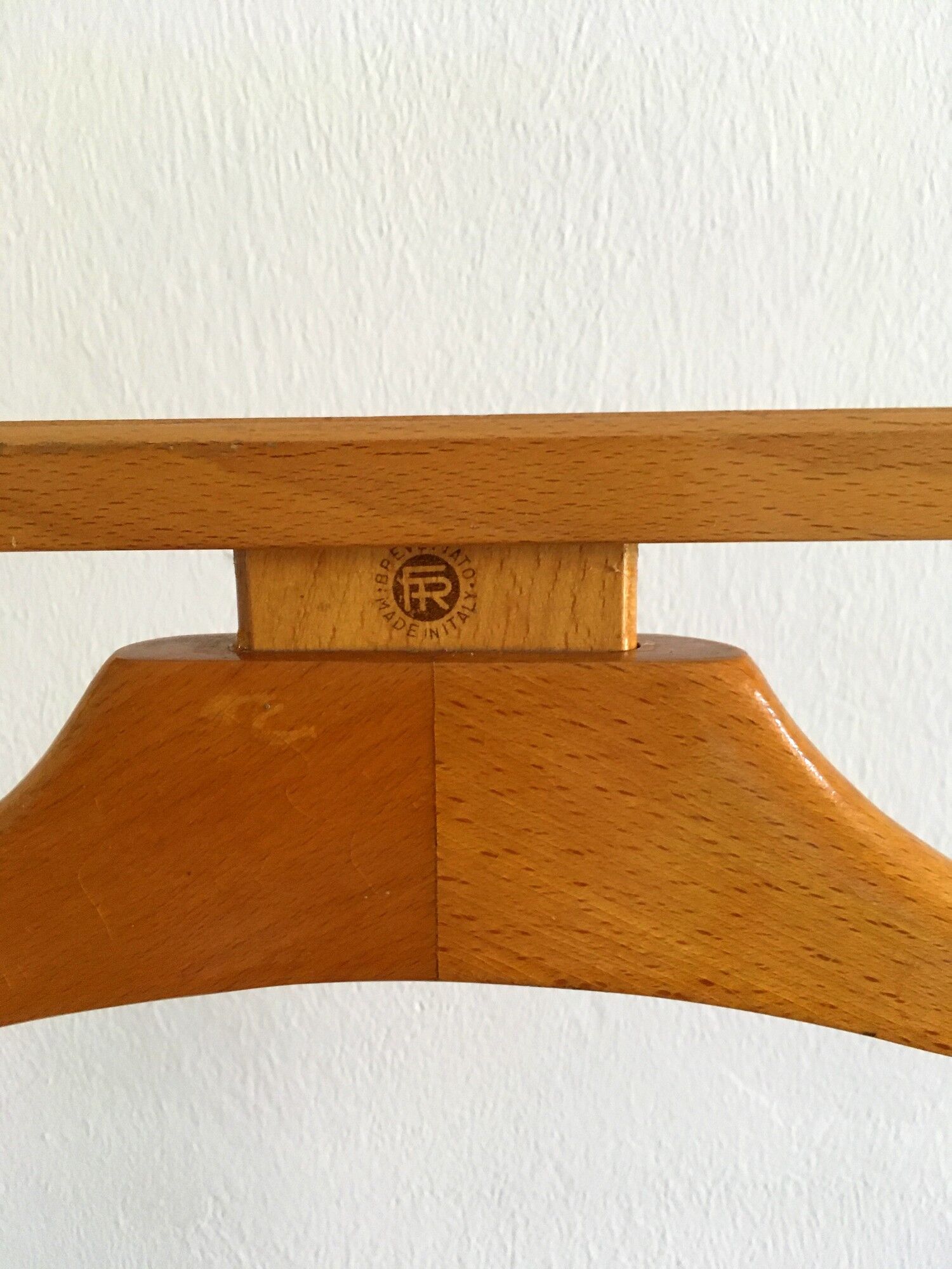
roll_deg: +0.3
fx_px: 1063
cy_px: 634
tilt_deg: -10.0
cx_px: 476
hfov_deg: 48.2
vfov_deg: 61.7
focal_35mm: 29
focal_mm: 4.15
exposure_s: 1/33
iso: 250
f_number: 2.2
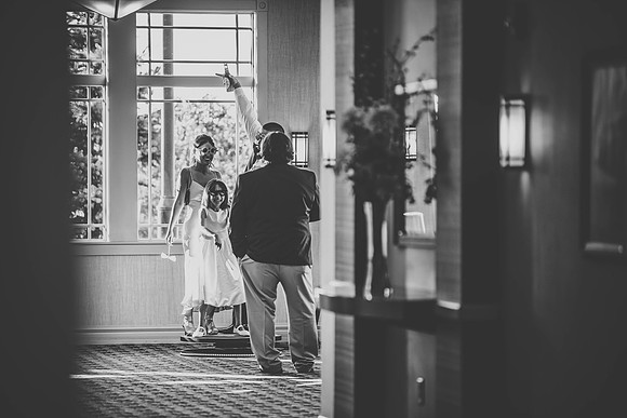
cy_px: 209
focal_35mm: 200
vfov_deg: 6.9
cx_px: 314
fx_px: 3484
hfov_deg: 10.3
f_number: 2.8
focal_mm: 200
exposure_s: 1/400
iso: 800
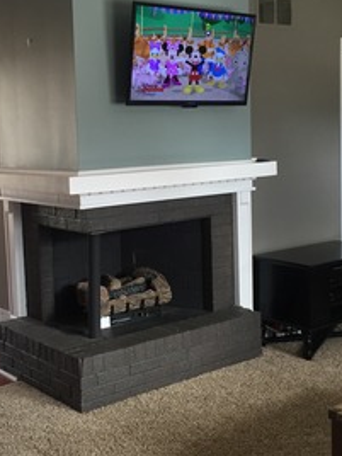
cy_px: 194
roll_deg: +2.4
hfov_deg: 28.0
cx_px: 143
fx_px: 685
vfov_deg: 36.7
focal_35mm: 52
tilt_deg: -4.9
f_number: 2.2
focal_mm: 4.15
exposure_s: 1/30
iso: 40
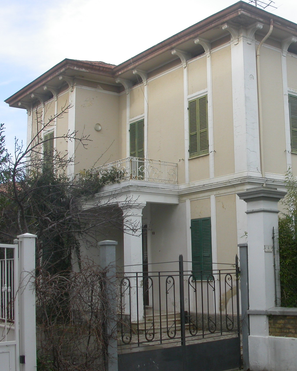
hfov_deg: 29.5
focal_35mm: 50
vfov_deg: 37.3
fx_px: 549
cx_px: 240
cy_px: 186
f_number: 6
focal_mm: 7.85
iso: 100
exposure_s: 1/160
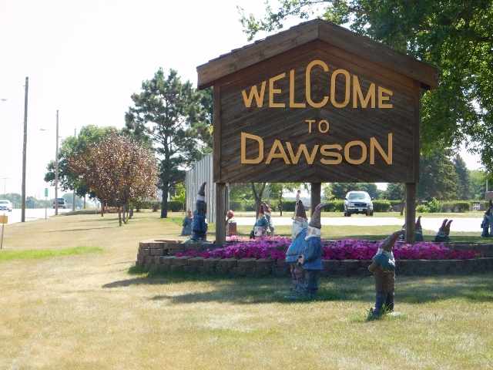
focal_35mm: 115
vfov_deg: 12.9
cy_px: 185
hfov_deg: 17.1
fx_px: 1638
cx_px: 246
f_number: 4.8
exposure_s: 1/250
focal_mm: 20.3
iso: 125
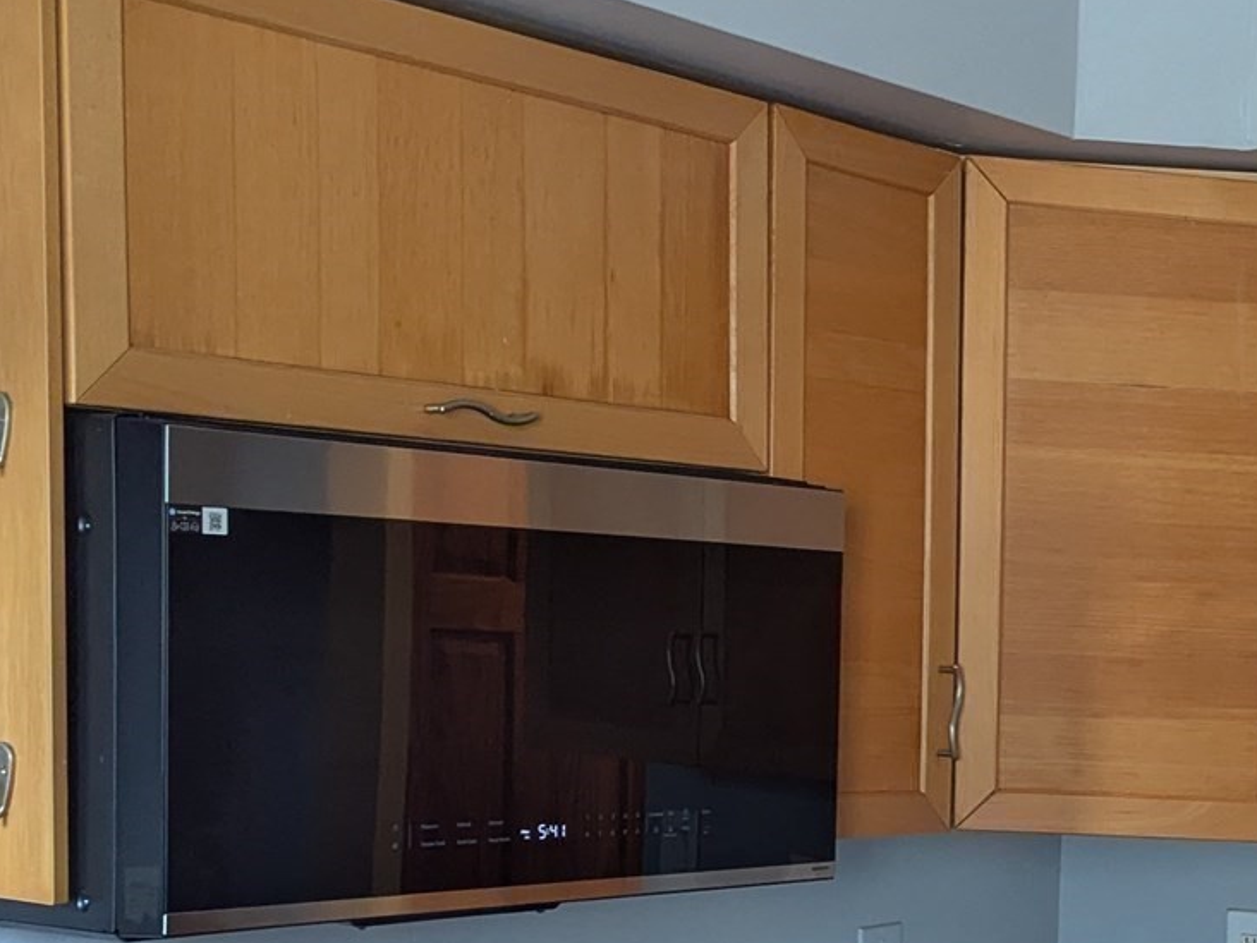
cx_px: 1164
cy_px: 914
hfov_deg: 27.8
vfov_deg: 21.3
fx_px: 2433
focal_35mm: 67
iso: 526
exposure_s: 1/120
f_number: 1.85
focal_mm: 6.81
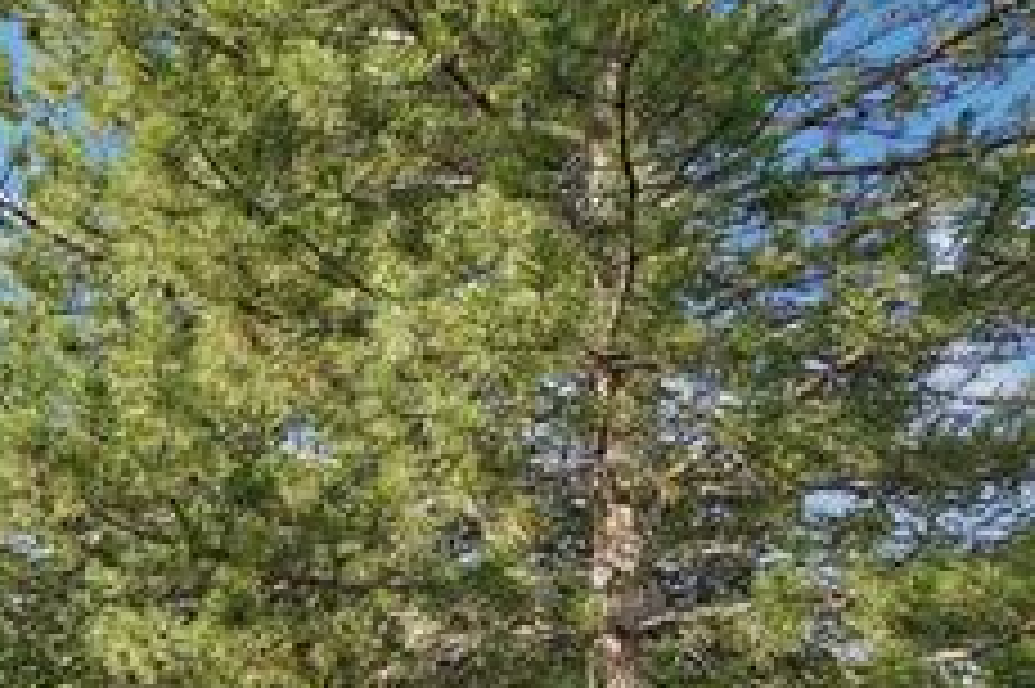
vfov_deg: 23.7
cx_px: -328
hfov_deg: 30.6
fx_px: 1436
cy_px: 899
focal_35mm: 50
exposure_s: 1/40
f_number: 8
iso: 100
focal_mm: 12
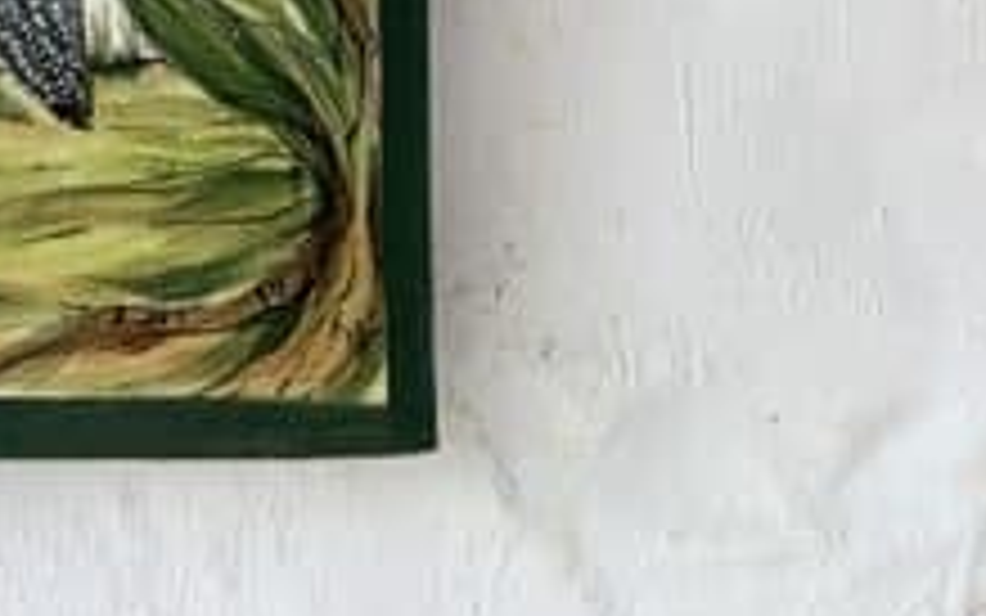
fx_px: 3467
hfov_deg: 14.5
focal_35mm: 129
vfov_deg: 7.8
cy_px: -1592
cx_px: -698
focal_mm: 4.25
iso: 25
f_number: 1.8
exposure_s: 1/155
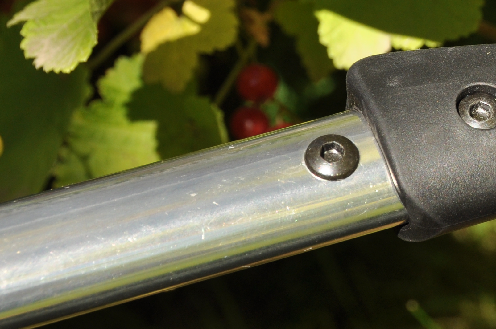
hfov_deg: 9.8
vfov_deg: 6.6
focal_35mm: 208
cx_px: 568
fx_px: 2862
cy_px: 22
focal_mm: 52
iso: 200
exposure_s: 1/250
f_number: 9
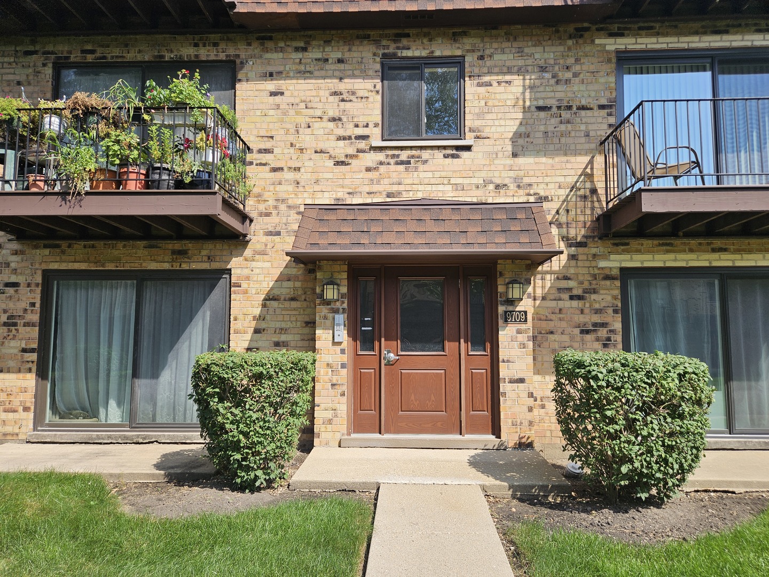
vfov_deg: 58.9
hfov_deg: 73.9
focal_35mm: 23
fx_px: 511
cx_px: 384
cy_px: 288
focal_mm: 5.4
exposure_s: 1/1096
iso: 25
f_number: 1.8
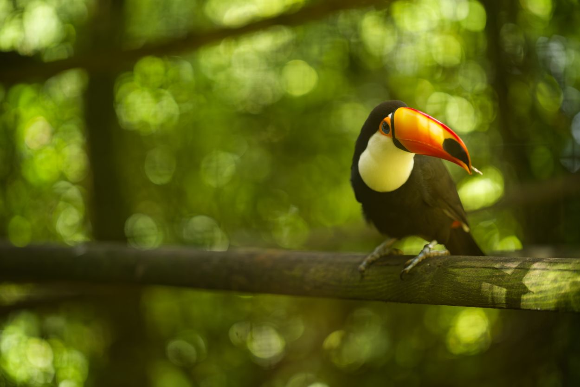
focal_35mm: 85
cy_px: 194
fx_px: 1369
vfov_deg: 16.1
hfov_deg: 23.9
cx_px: 290
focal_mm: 85
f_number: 1.4
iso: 640
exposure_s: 1/320
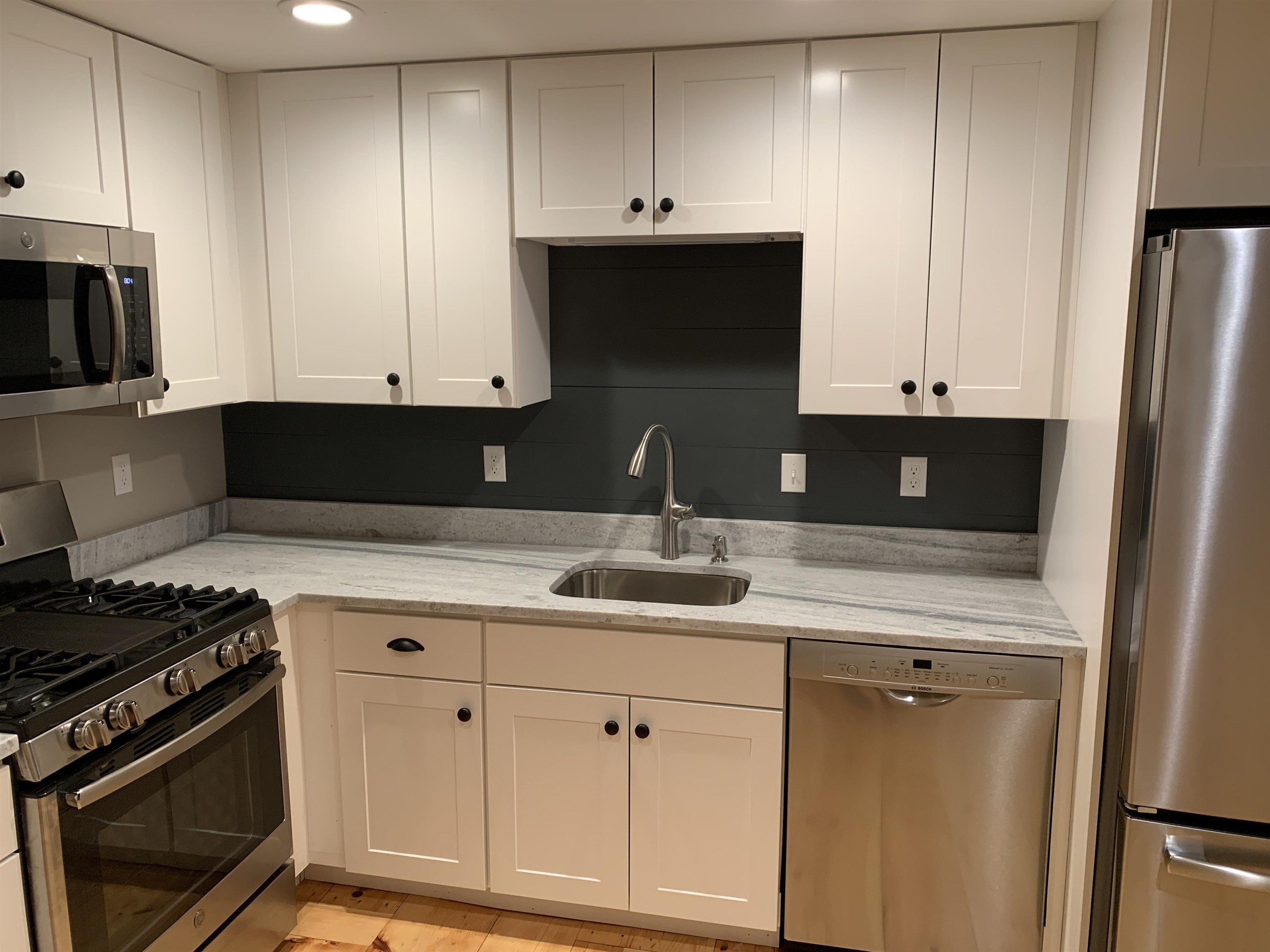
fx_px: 954
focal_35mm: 26
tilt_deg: -8.5
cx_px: 635
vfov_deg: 53.1
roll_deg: -1.0
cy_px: 476
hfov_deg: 67.3
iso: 80
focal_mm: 4.25
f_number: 1.8
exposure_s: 1/60
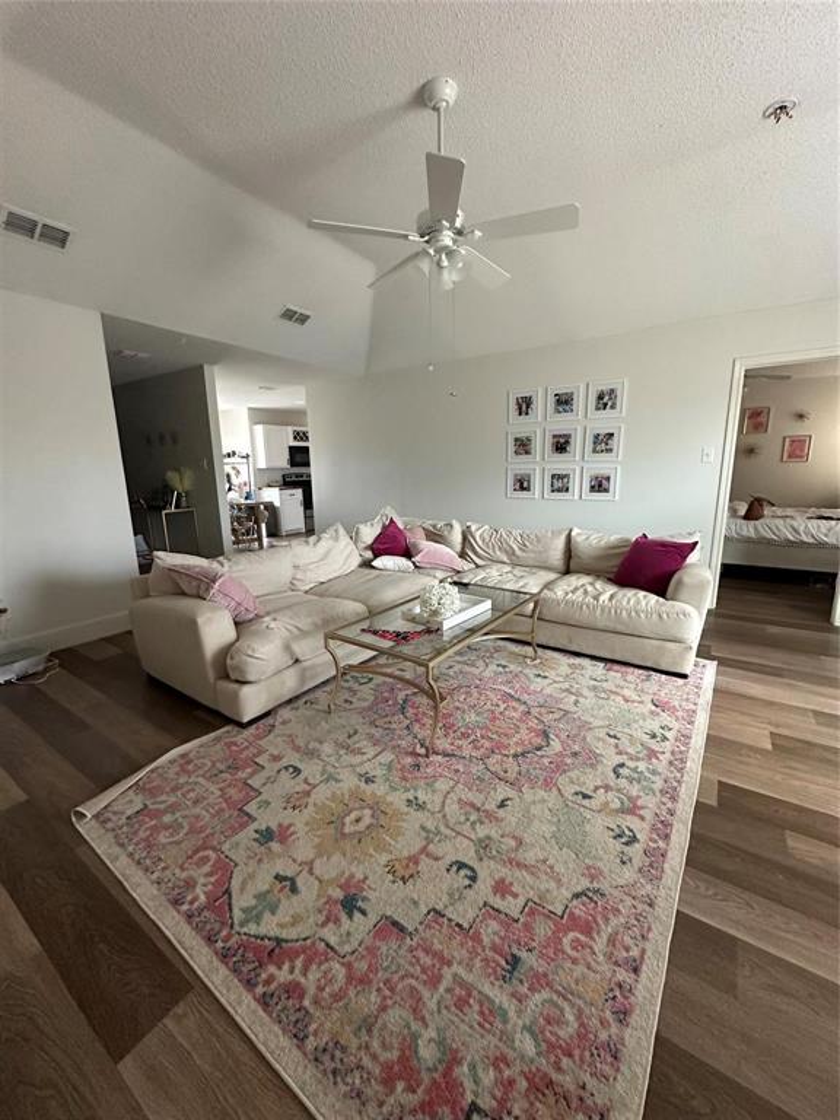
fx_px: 453
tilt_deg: -11.2
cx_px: 420
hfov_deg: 85.7
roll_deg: +0.2
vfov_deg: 102.1
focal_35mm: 14
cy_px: 560
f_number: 2.2
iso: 500
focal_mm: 2.22
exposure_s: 1/60
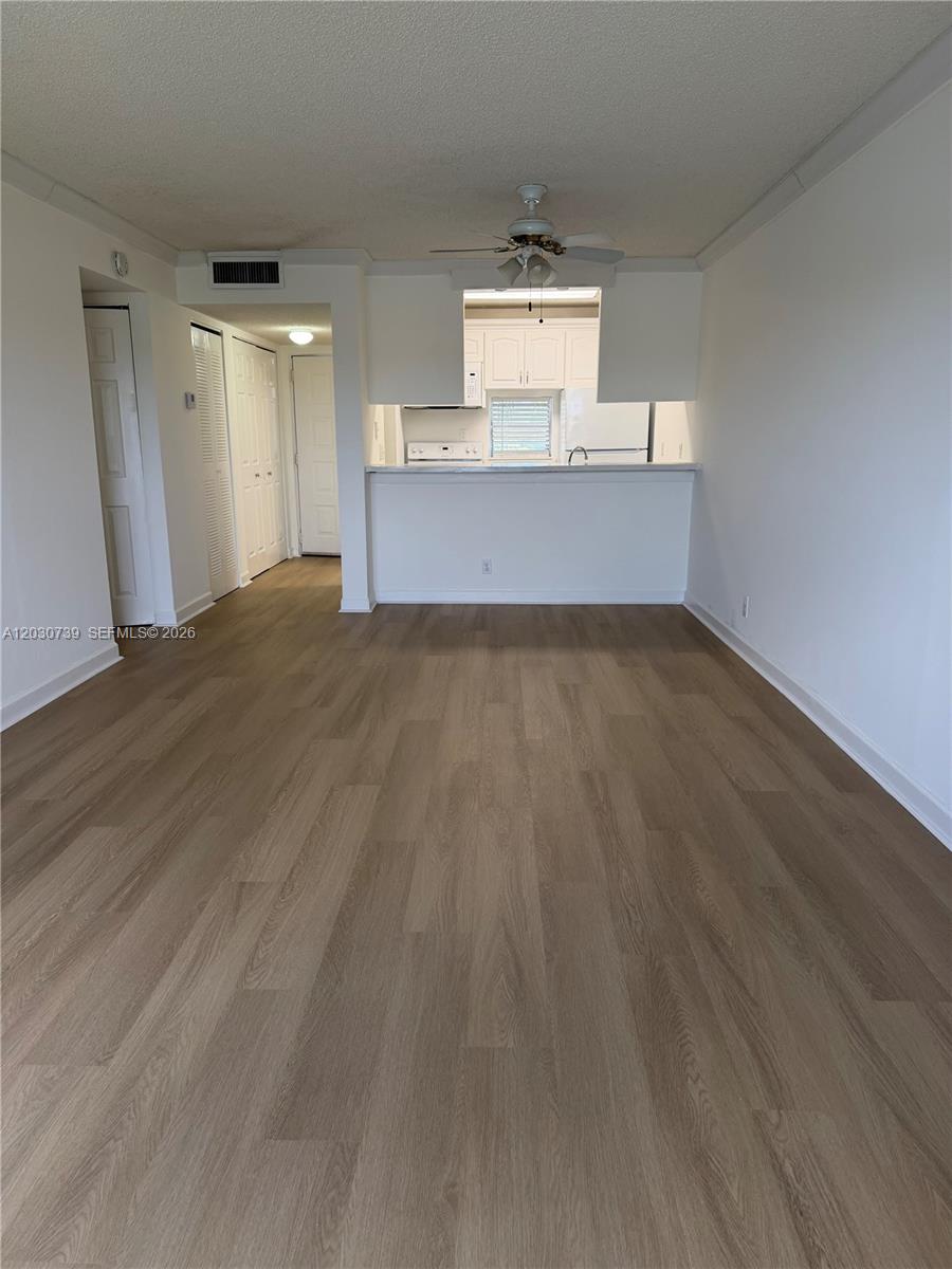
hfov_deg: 56.8
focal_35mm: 24
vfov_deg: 71.6
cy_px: 634
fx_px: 880
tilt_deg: -13.4
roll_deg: -0.3
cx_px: 476
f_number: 1.78
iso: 125
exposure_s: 1/201
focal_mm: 6.76
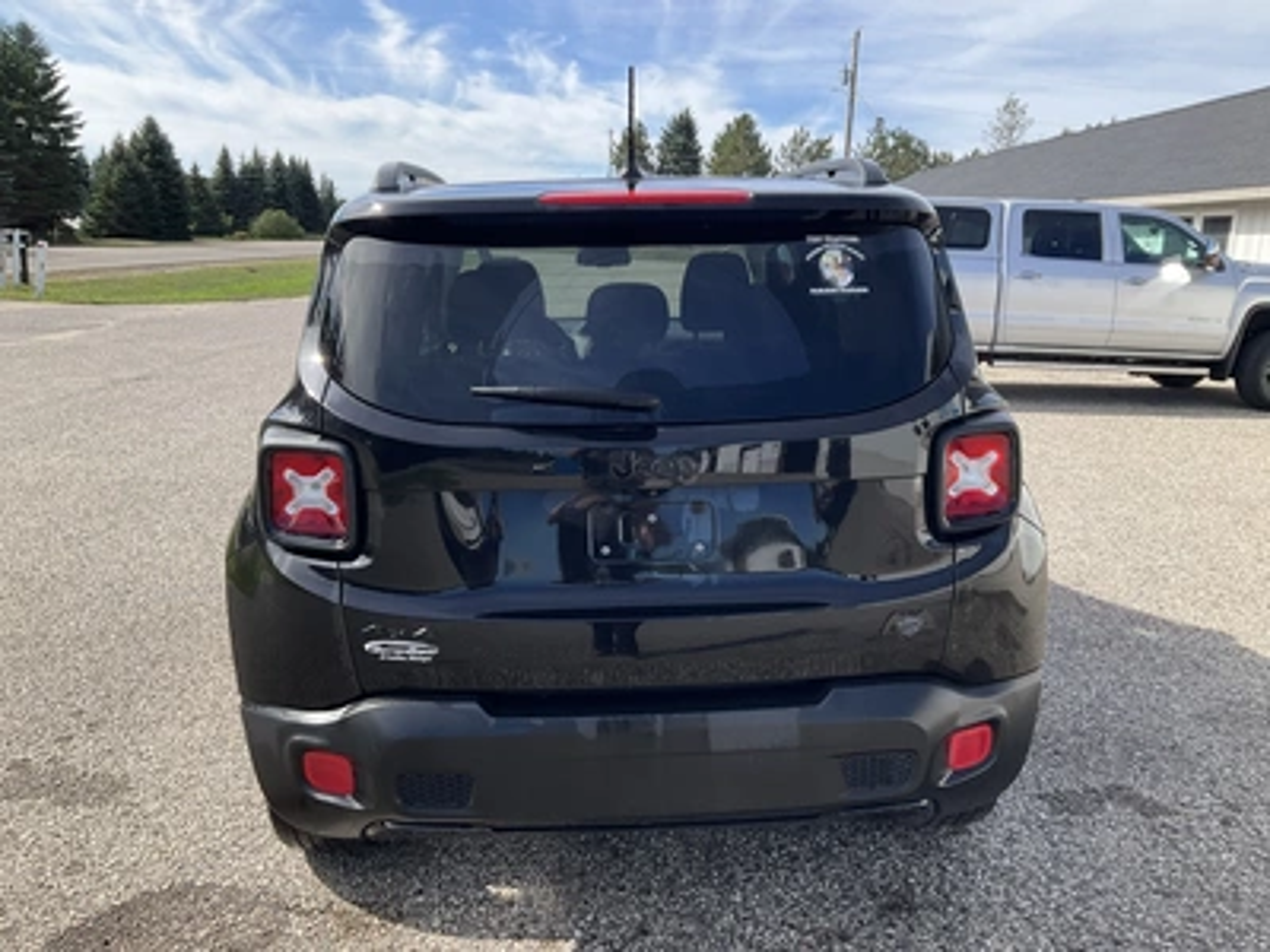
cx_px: 635
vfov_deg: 48.2
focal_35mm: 29
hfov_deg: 61.7
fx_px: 1064
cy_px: 476
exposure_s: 1/792
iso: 25
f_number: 1.8
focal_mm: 3
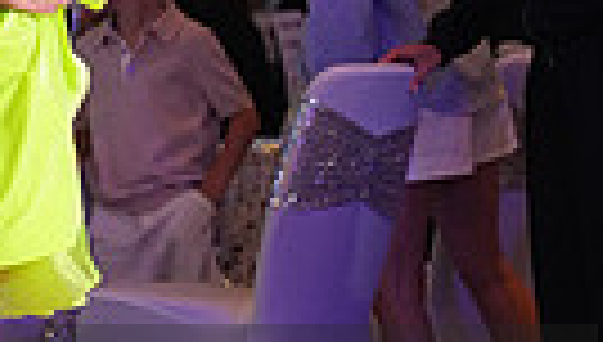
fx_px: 14499
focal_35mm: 905
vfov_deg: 1.4
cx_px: -20
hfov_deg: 2.4
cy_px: 477
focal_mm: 200
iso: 2500
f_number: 4
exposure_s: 1/400
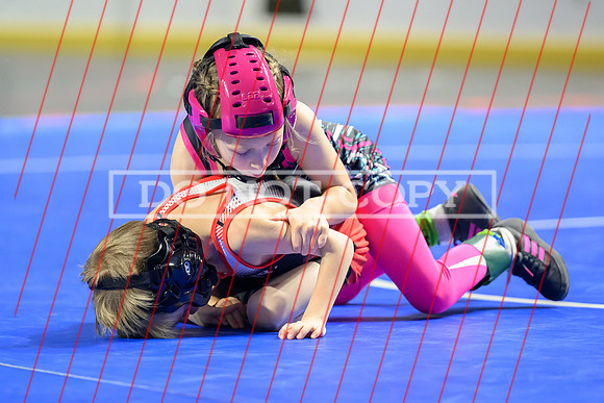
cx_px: 334
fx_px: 4348
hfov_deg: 7.9
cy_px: 207
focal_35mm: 259
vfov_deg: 5.3
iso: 5600
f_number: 2.8
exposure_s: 1/800
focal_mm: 180
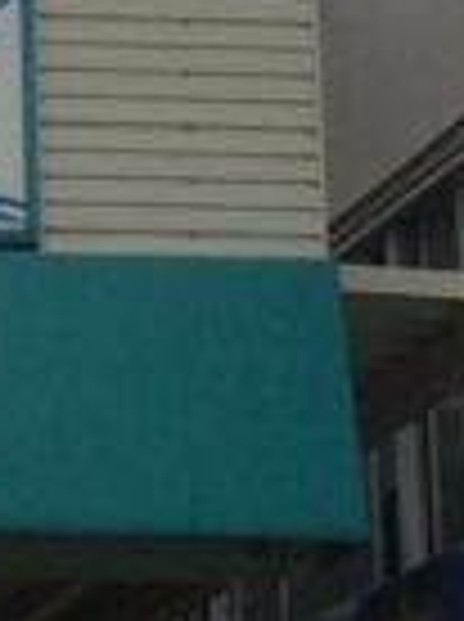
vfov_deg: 8.3
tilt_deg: +10.4
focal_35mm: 238
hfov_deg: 5.8
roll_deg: -1.7
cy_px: 662
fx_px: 4267
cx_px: -863
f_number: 2.4
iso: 32
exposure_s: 1/274
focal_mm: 3.3
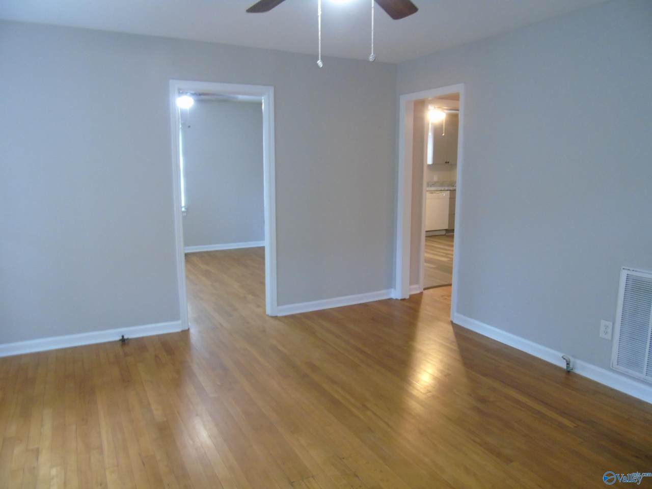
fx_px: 471
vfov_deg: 54.9
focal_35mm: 25
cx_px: 326
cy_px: 244
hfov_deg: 69.4
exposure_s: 1/6
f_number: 3.4
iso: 400
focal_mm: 4.4
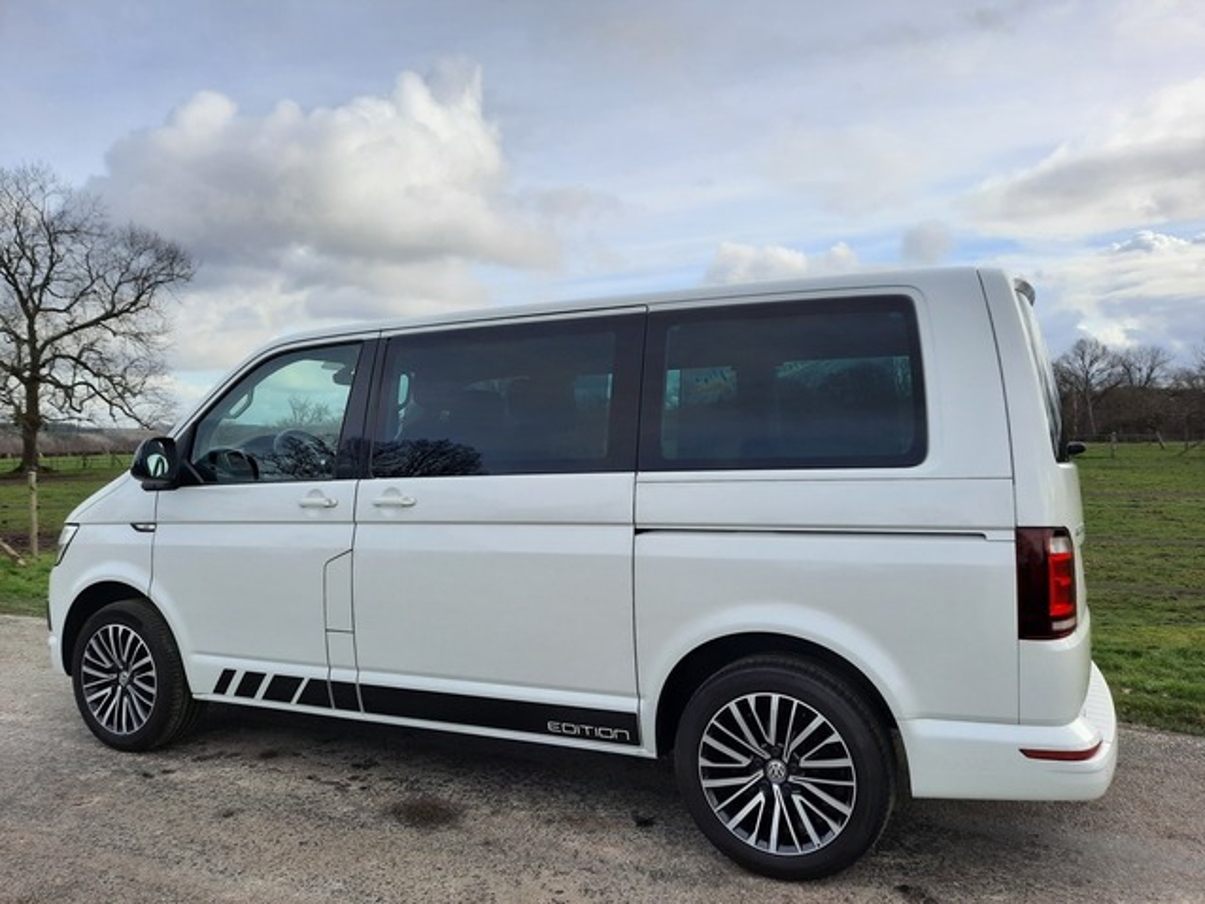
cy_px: 452
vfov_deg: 54.9
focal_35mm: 25
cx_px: 602
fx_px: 871
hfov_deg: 69.4
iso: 32
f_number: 2
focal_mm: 4.6
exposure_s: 1/842
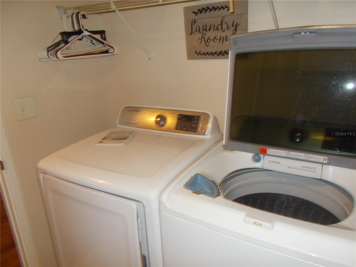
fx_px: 267
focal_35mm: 26
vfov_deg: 53.1
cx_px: 178
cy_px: 134
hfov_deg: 67.3
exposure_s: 1/25
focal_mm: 4.6
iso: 200
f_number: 3.2
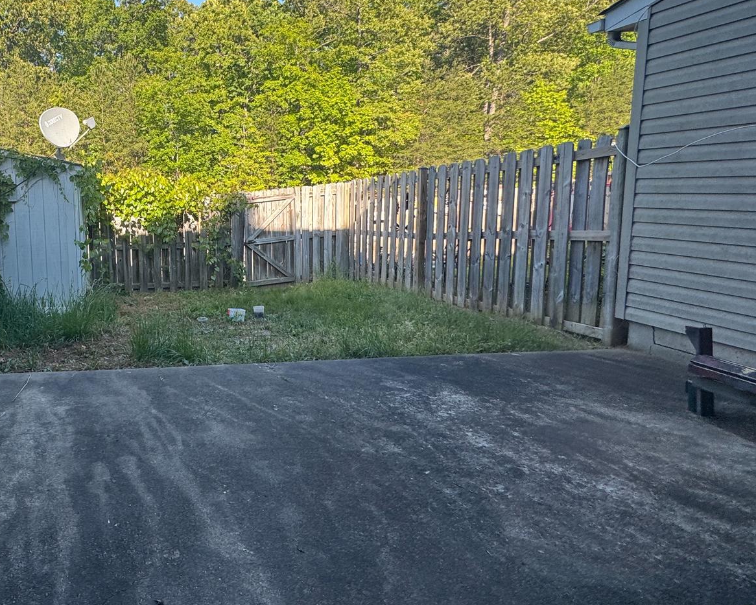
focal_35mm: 24
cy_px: 256
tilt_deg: -6.4
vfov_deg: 58.5
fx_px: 537
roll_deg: +1.5
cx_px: 105
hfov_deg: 61.5
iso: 40
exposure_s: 1/251
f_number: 2.2
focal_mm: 2.22
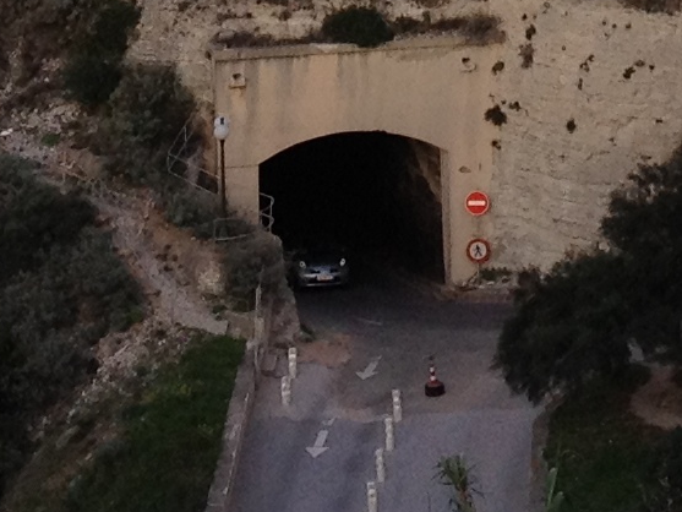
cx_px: 648
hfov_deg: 9.6
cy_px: -609
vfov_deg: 6.9
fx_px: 4040
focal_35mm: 205
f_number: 2.4
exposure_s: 1/593
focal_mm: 4.28
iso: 64
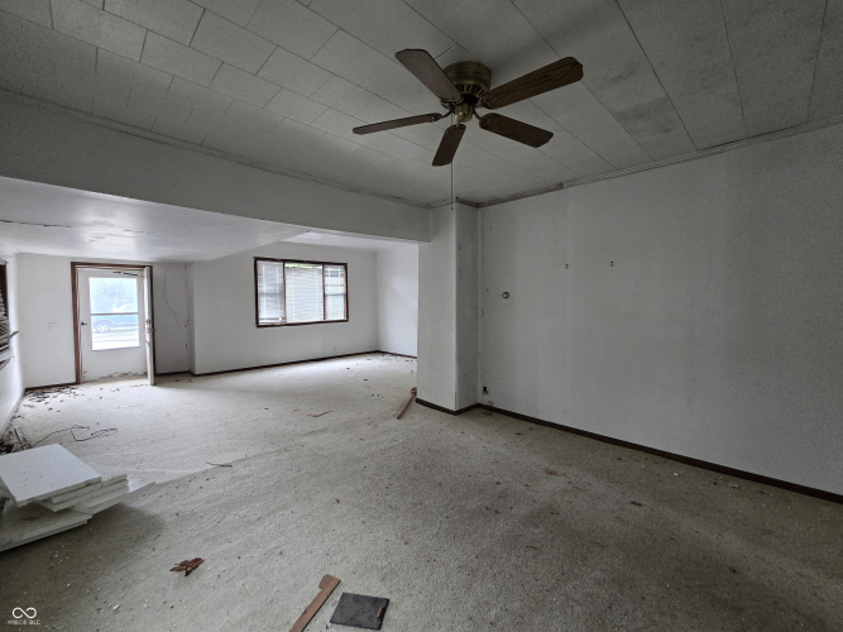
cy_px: 316
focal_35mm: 13
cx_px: 422
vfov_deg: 89.9
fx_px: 317
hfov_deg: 106.2
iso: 400
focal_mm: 2.2
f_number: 2.2
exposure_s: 1/60
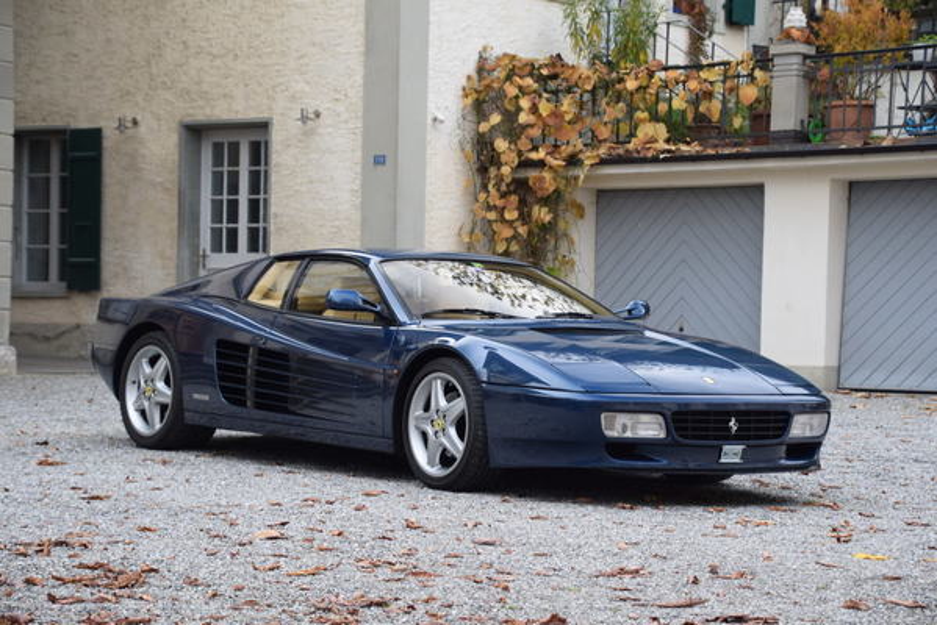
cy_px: 312
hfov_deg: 21.9
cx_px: 468
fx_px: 2422
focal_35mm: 93
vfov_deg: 14.7
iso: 400
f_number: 5.6
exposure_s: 1/125
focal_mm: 62
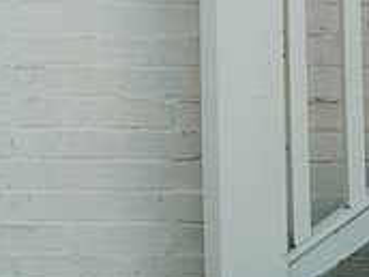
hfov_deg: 11.1
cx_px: -223
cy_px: -69
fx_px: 1802
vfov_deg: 8.7
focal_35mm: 169
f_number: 4
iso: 250
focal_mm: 48
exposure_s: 1/320
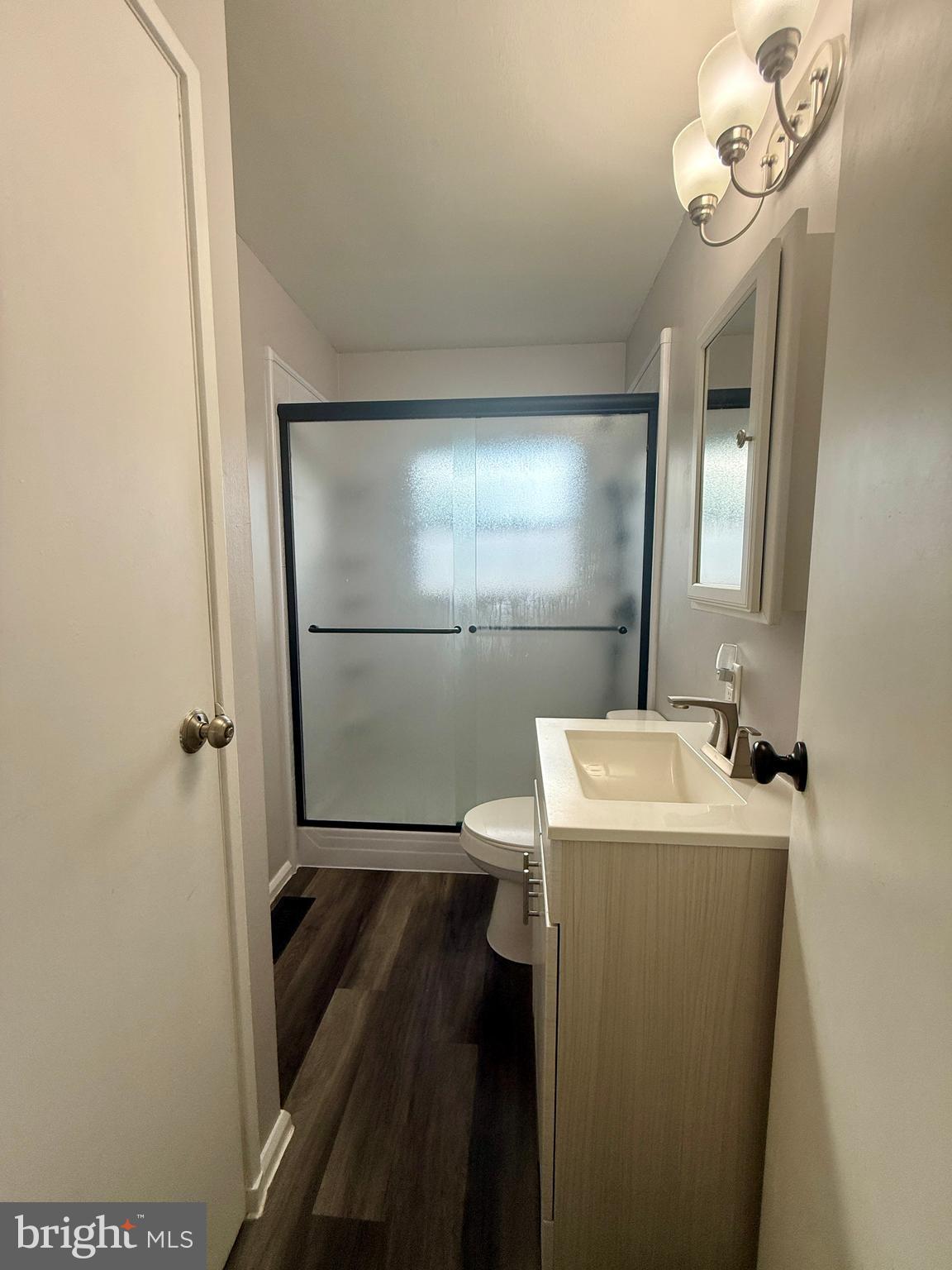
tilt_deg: -6.2
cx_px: 476
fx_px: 513
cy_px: 635
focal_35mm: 14
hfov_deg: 85.7
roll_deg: +0.0
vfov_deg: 102.1
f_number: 2.2
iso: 125
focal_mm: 2.22
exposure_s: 1/120
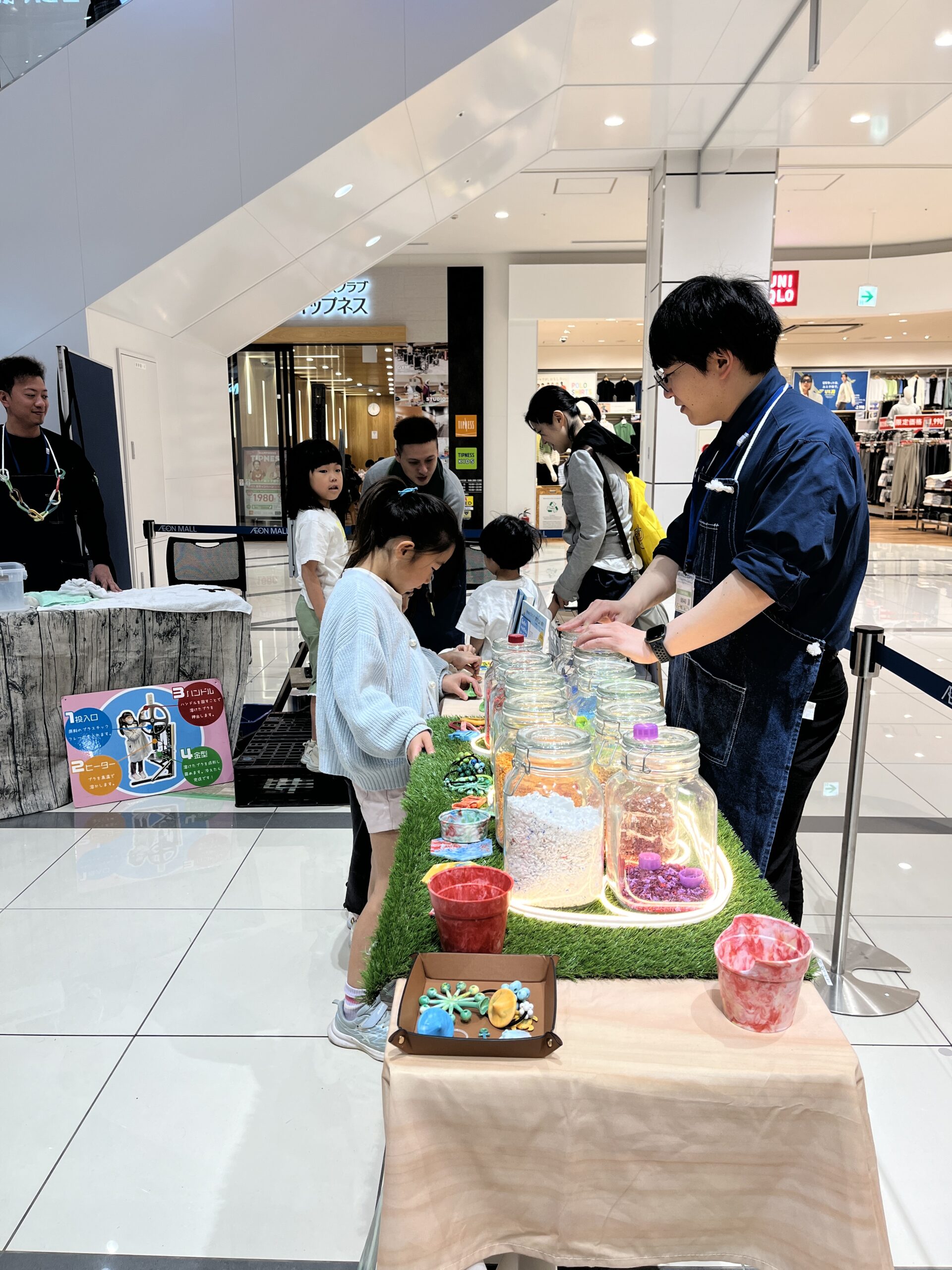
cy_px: 635
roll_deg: +0.7
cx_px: 476
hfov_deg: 53.1
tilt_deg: -10.4
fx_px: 953
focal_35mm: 26
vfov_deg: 67.3
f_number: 1.6
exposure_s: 1/100
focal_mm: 5.1
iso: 50
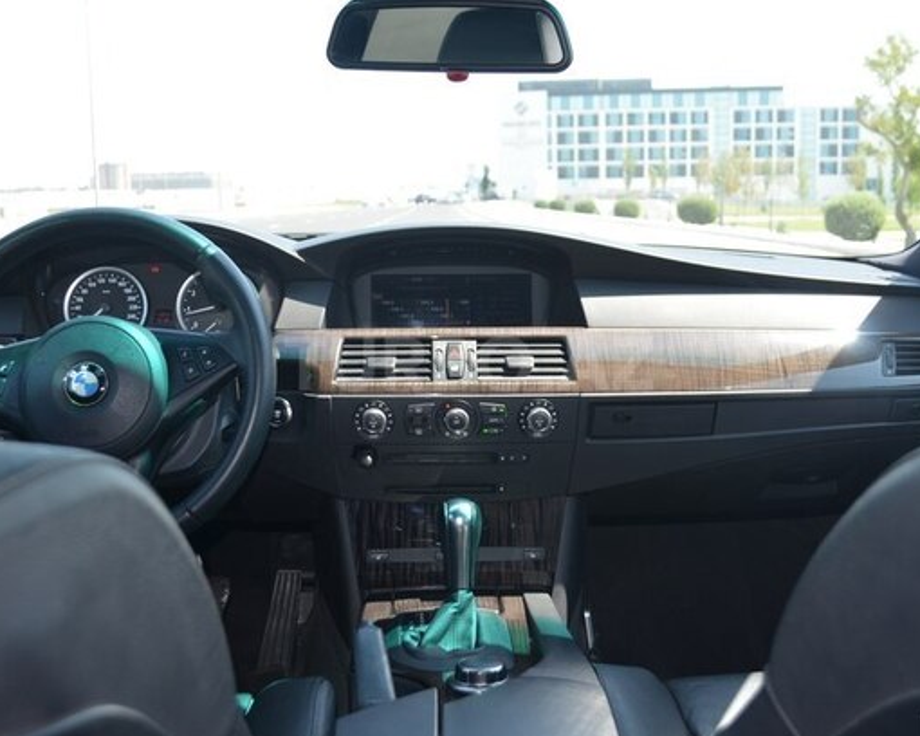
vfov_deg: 37.3
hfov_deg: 45.8
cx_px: 469
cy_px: 363
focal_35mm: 40
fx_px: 1089
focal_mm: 22
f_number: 4
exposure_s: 1/200
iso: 160
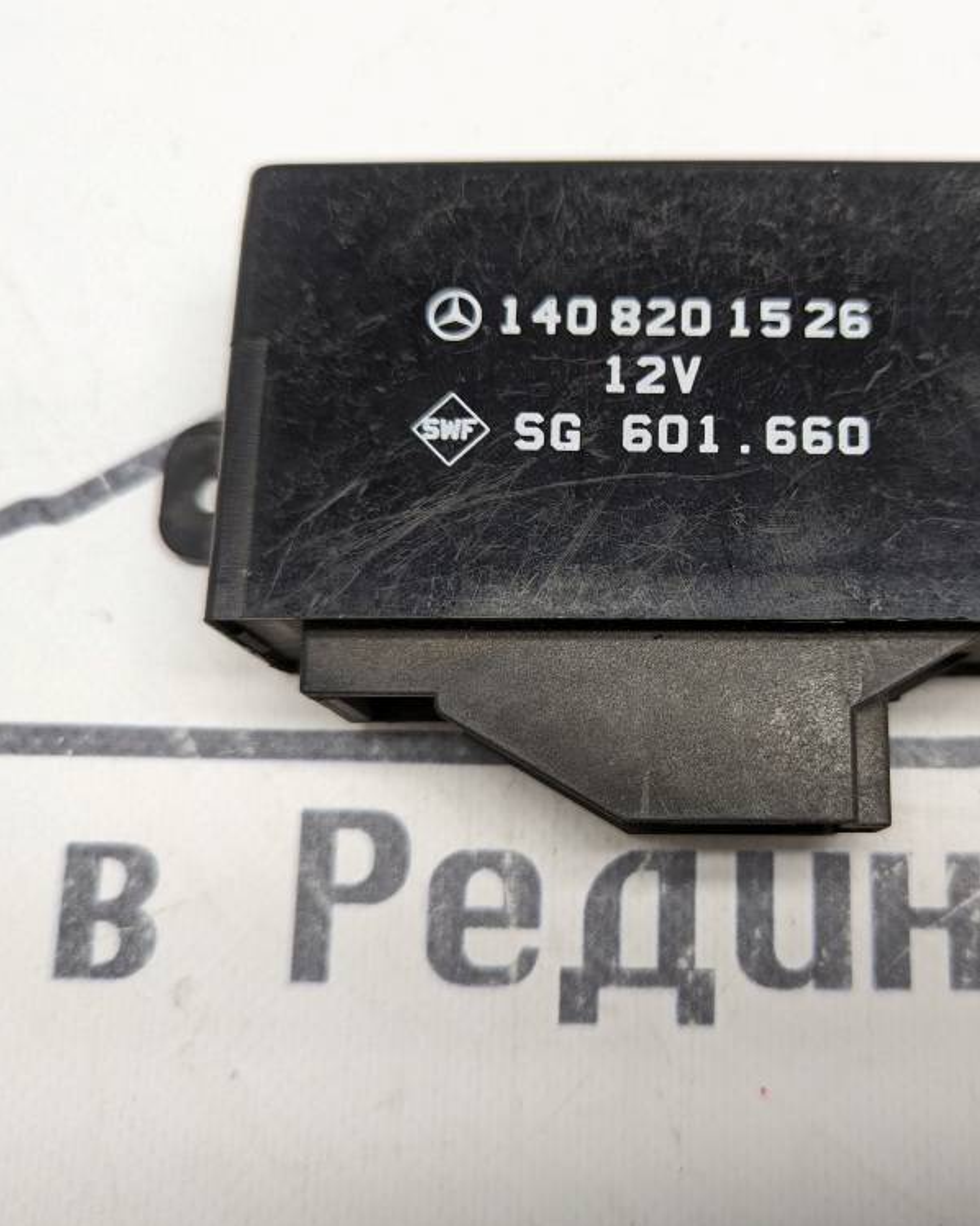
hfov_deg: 45.0
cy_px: 616
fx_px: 1161
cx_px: 664
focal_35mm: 32
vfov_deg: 55.7
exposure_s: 1/167
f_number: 1.85
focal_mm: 6.81
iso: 72
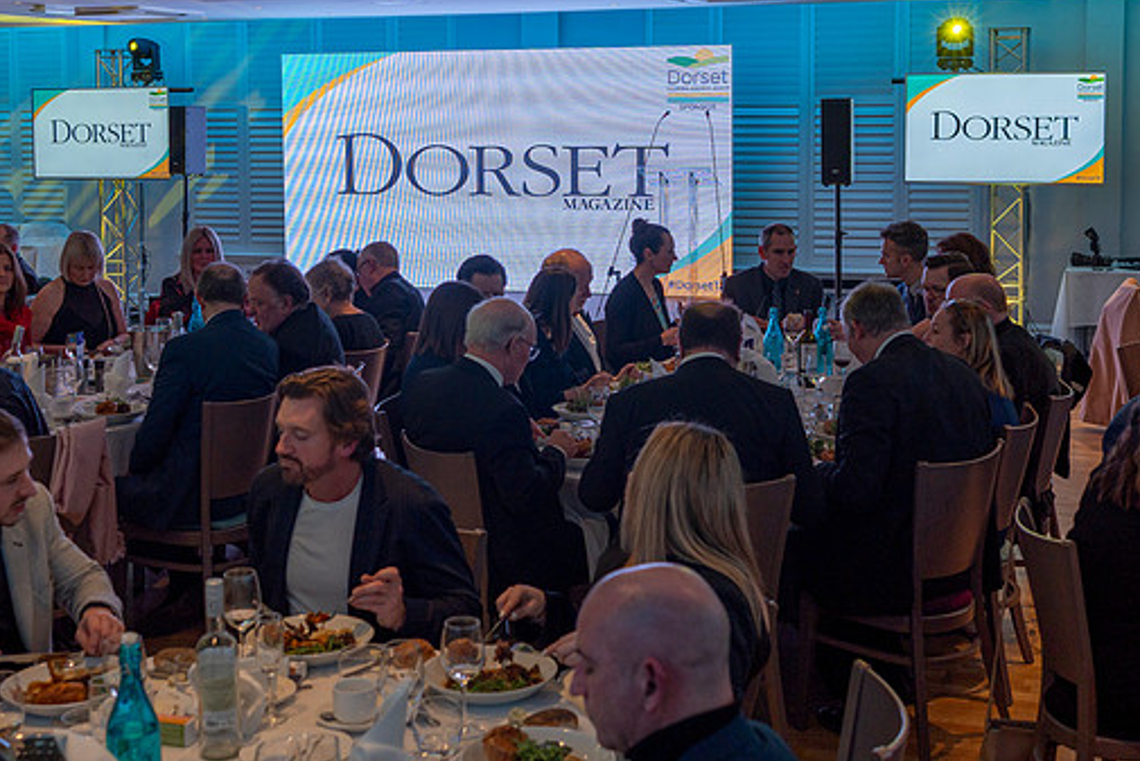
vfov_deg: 26.8
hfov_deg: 39.6
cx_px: 542
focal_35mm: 50
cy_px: 229
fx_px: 1584
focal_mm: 35
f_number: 4.5
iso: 125
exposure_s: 1/60
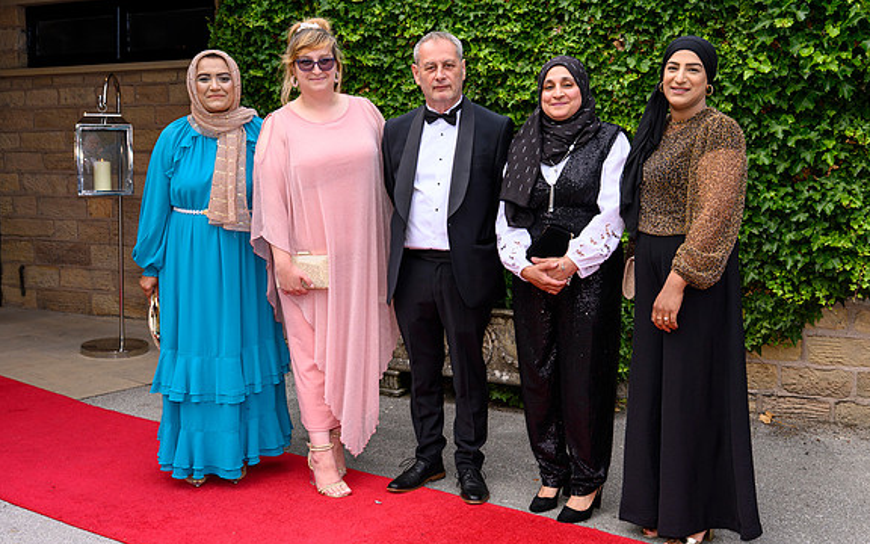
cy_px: 266
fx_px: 948
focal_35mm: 40
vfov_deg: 32.0
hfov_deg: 49.3
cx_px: 459
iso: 140
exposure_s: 1/125
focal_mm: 34.5
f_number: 6.3
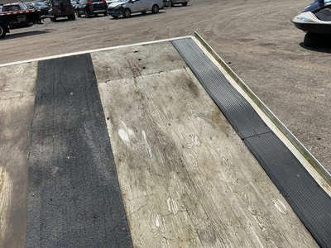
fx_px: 277
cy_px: 124
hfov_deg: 61.7
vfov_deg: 48.2
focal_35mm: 29
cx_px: 166
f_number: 1.8
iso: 25
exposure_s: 1/2667
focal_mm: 3
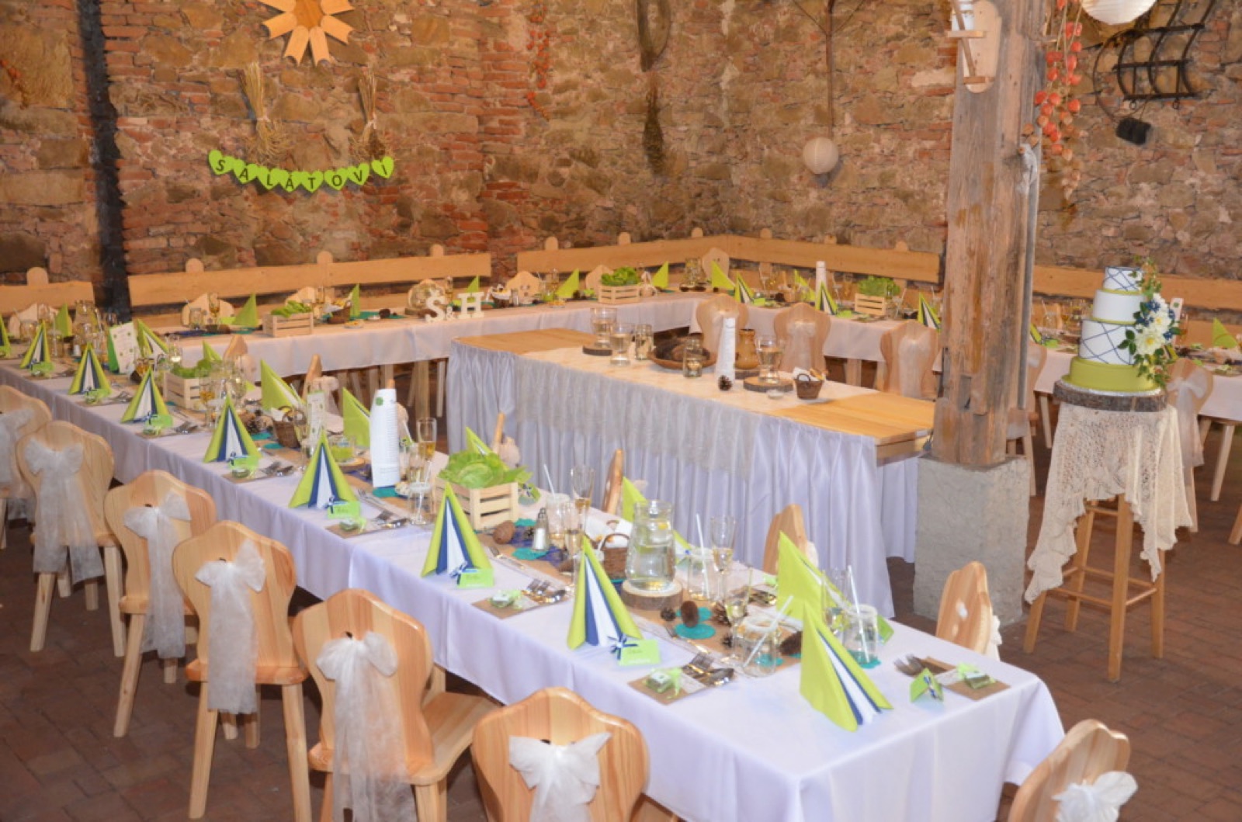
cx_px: 621
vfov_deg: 35.3
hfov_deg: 51.4
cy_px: 411
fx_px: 1291
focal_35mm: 38
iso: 3200
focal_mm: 25
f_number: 4
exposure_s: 1/60
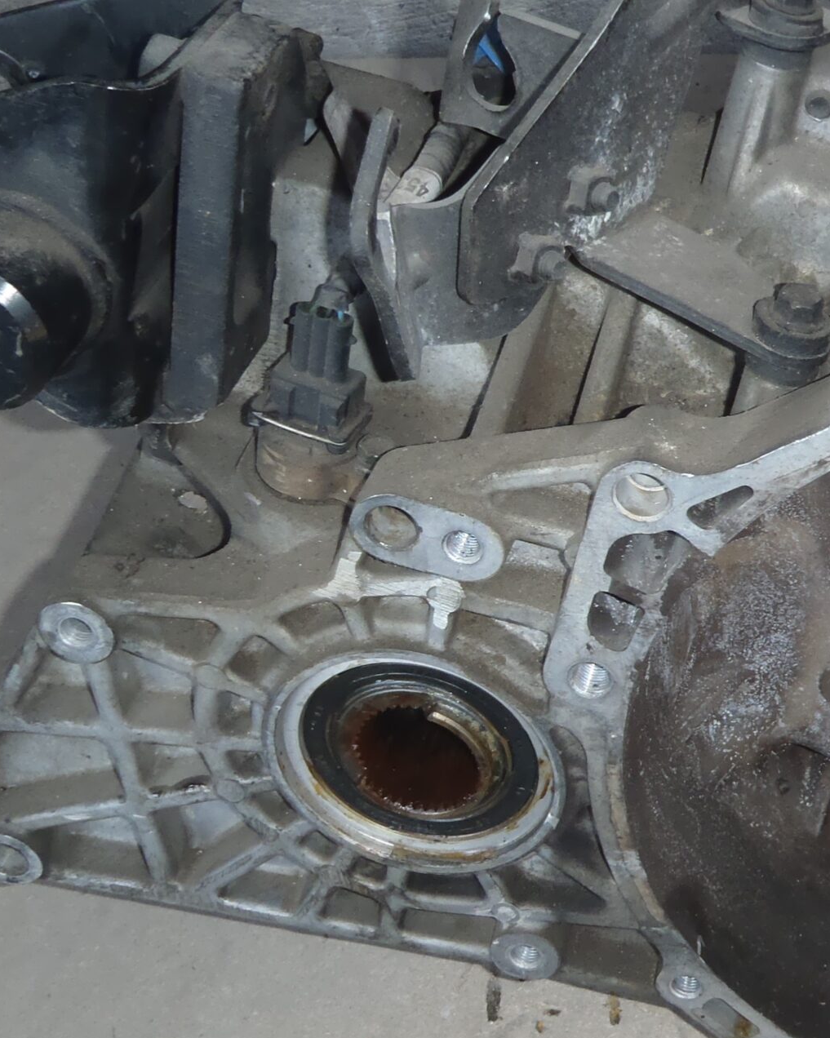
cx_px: 819
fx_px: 1689
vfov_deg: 34.2
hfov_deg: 26.2
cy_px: 534
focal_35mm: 55
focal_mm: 5
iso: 100
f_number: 5
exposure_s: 1/30
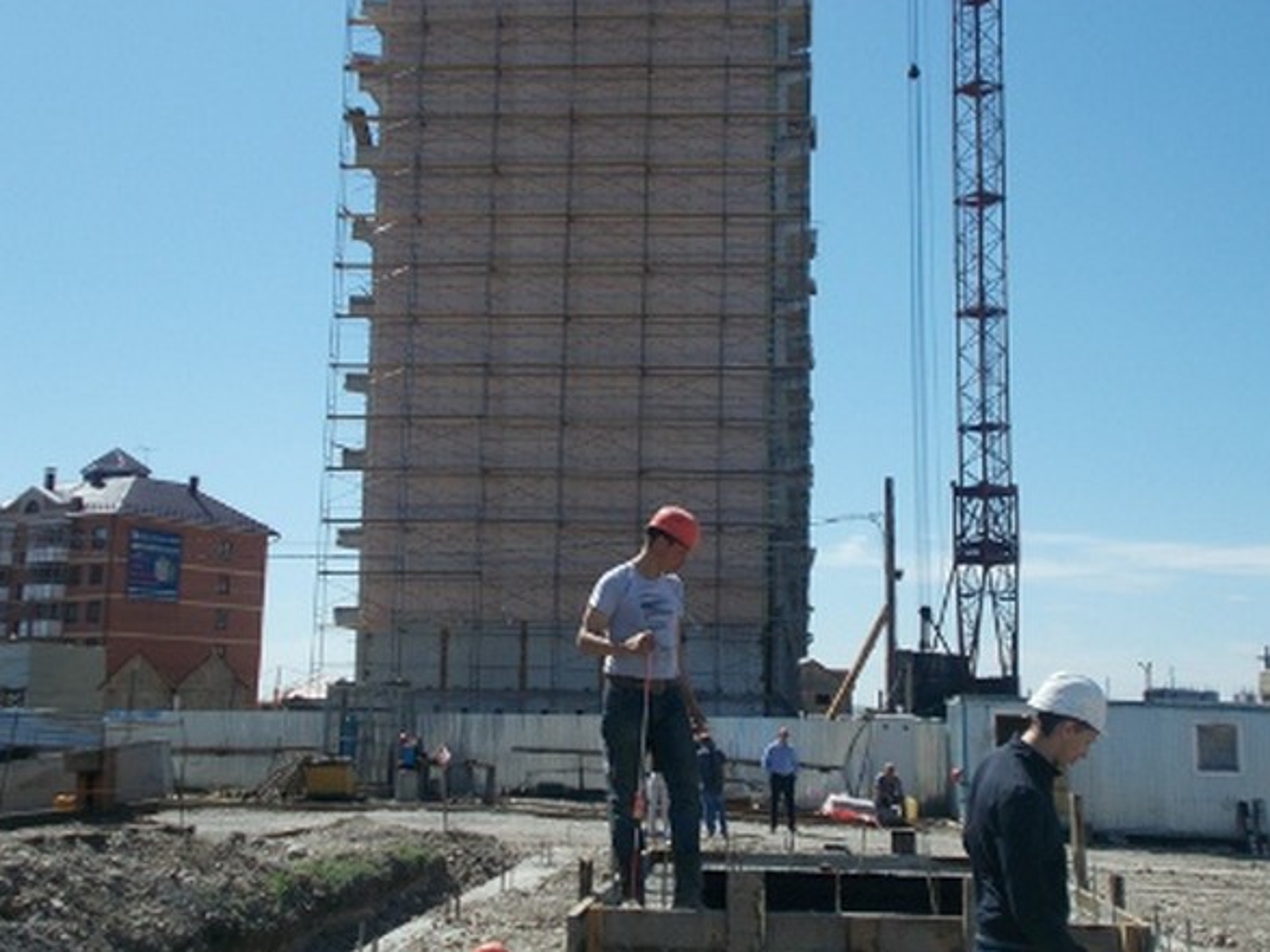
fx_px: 1651
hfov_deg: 42.1
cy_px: 467
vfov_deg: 32.2
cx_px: 632
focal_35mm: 45
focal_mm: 7.9
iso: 80
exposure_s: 1/125
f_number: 10.6
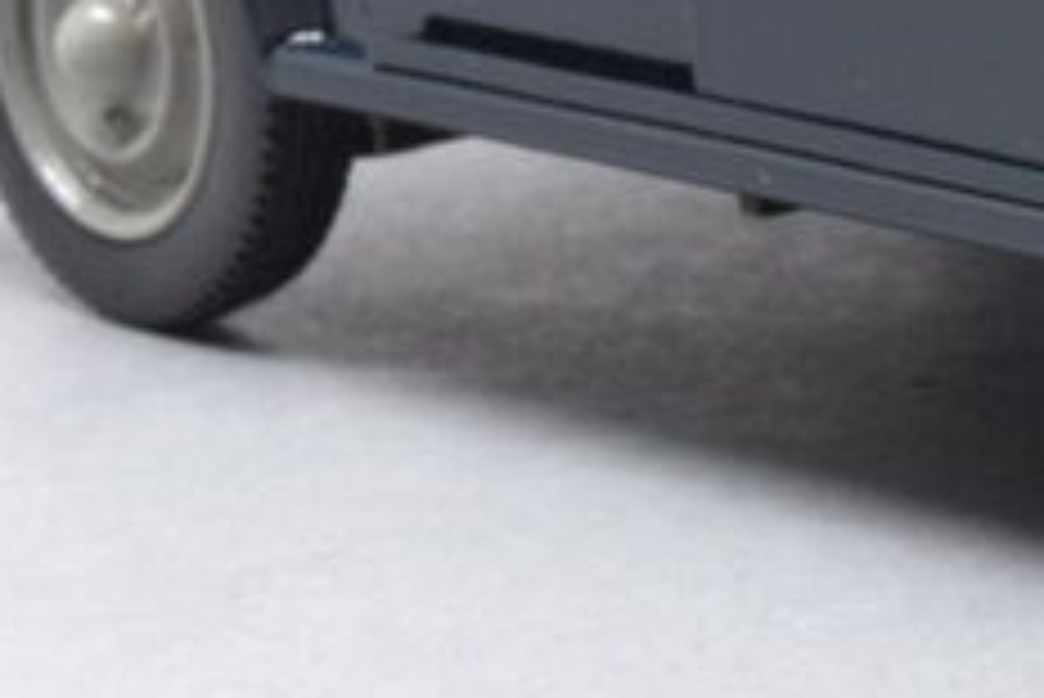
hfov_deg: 7.0
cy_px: -529
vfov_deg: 4.7
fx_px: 8448
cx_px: 1580
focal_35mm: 291
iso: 640
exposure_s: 1/3
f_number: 22
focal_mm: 45
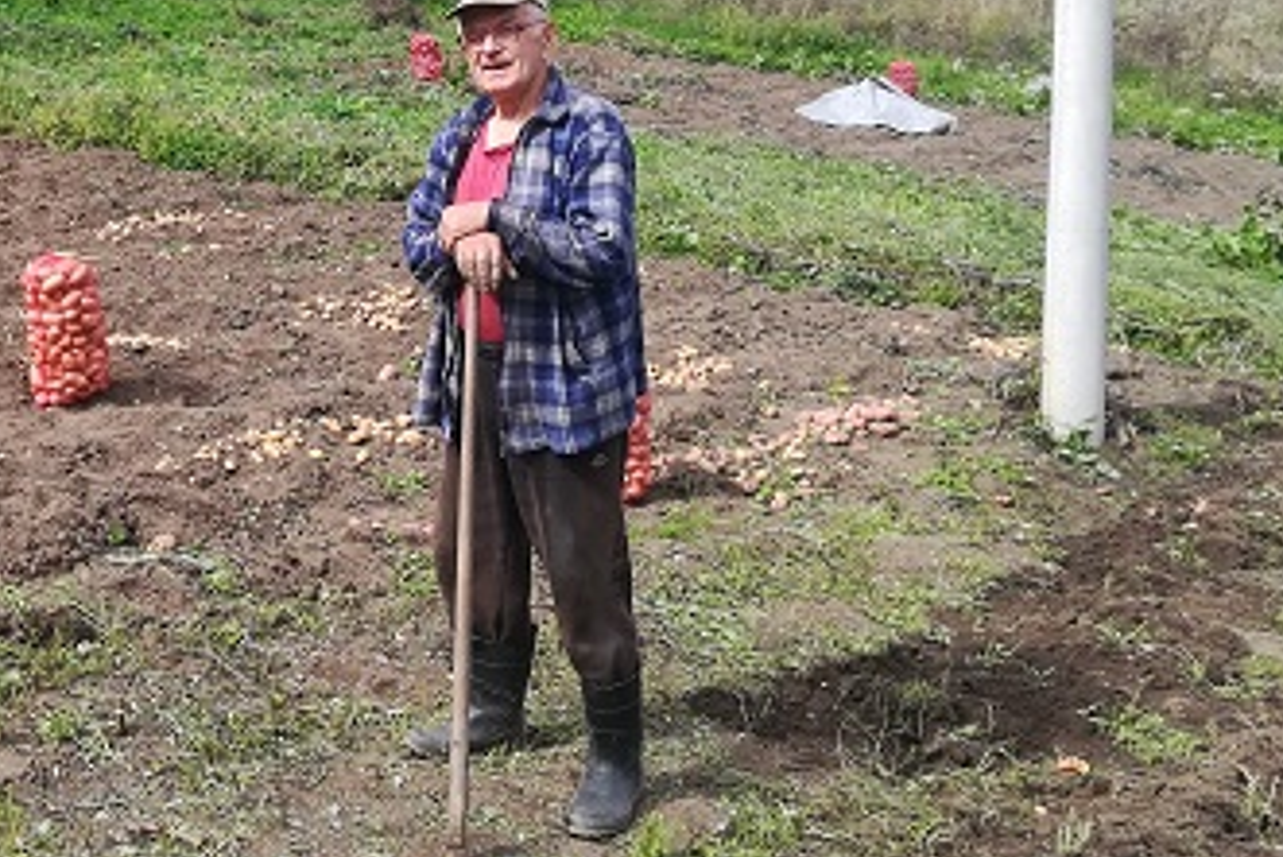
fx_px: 1747
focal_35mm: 49
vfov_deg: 27.3
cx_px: 310
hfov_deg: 39.2
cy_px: 237
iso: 50
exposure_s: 1/467
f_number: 2.2
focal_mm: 3.83
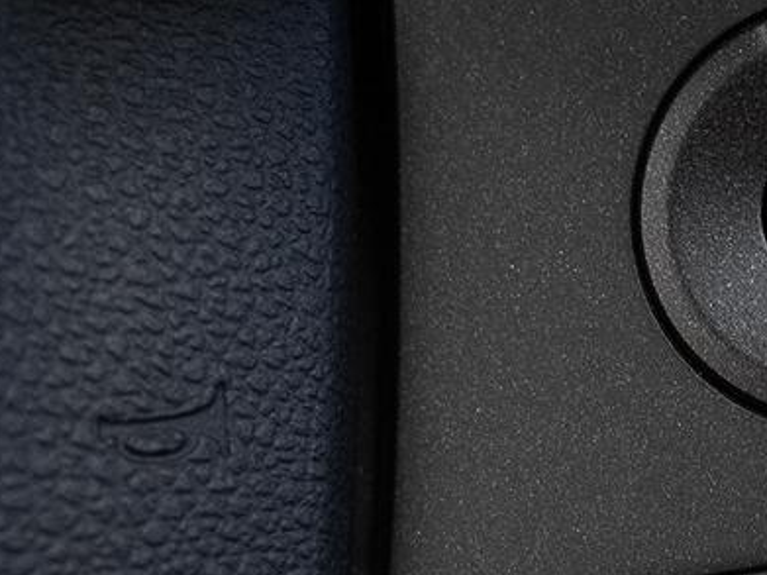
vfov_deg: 12.5
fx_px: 2614
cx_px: 865
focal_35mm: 118
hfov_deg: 16.2
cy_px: 202
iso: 1000
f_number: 4.5
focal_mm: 33.3
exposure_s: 1/40
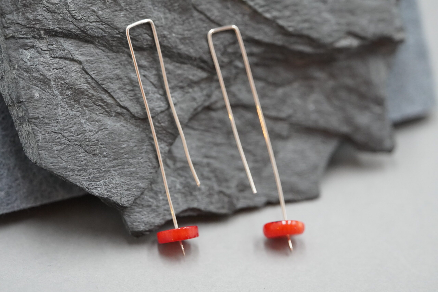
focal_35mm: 135
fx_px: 1642
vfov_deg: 10.2
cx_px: 219
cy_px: 146
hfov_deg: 15.2
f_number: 2.8
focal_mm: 90
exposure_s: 1/160
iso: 2000
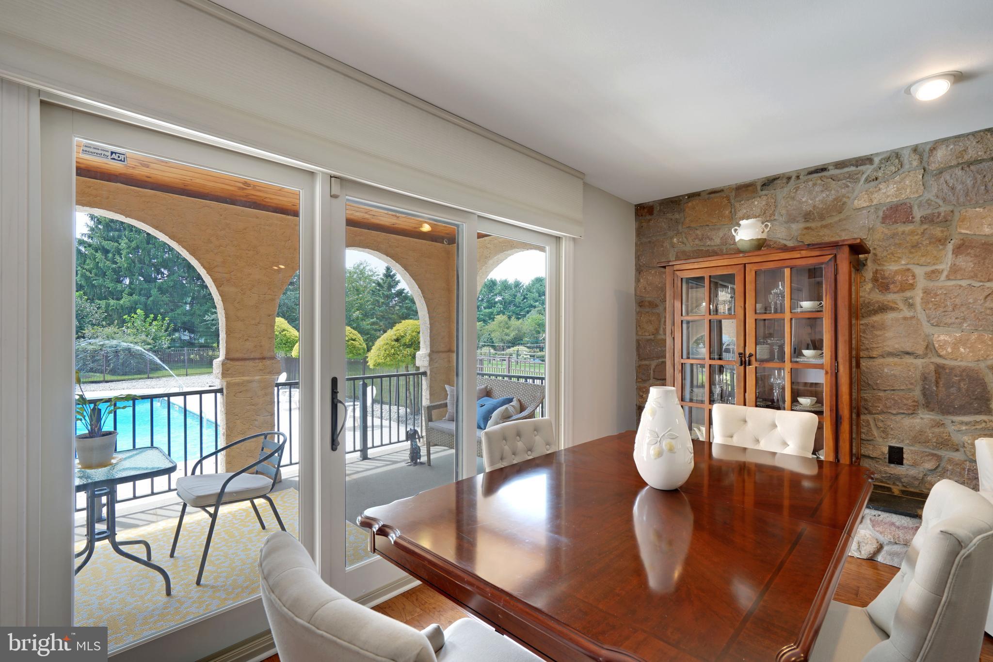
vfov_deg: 73.7
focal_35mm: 16
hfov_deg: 96.7
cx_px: 496
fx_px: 441
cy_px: 331
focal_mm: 16
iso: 100
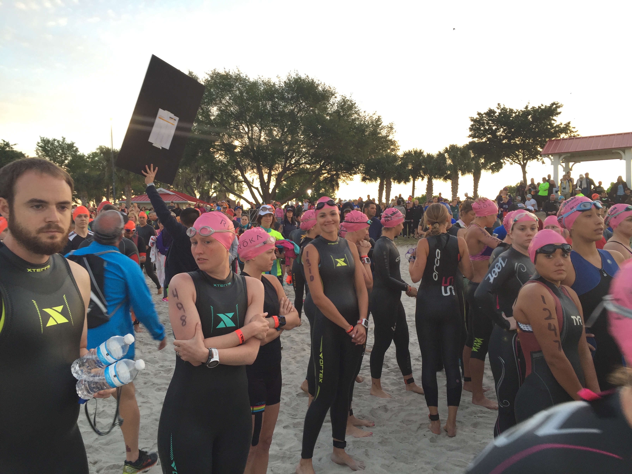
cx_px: 316
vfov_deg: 48.2
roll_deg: -0.2
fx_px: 529
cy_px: 237
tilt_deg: +1.4
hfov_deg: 61.7
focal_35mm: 29
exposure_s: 1/60
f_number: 2.2
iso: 40
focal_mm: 4.15
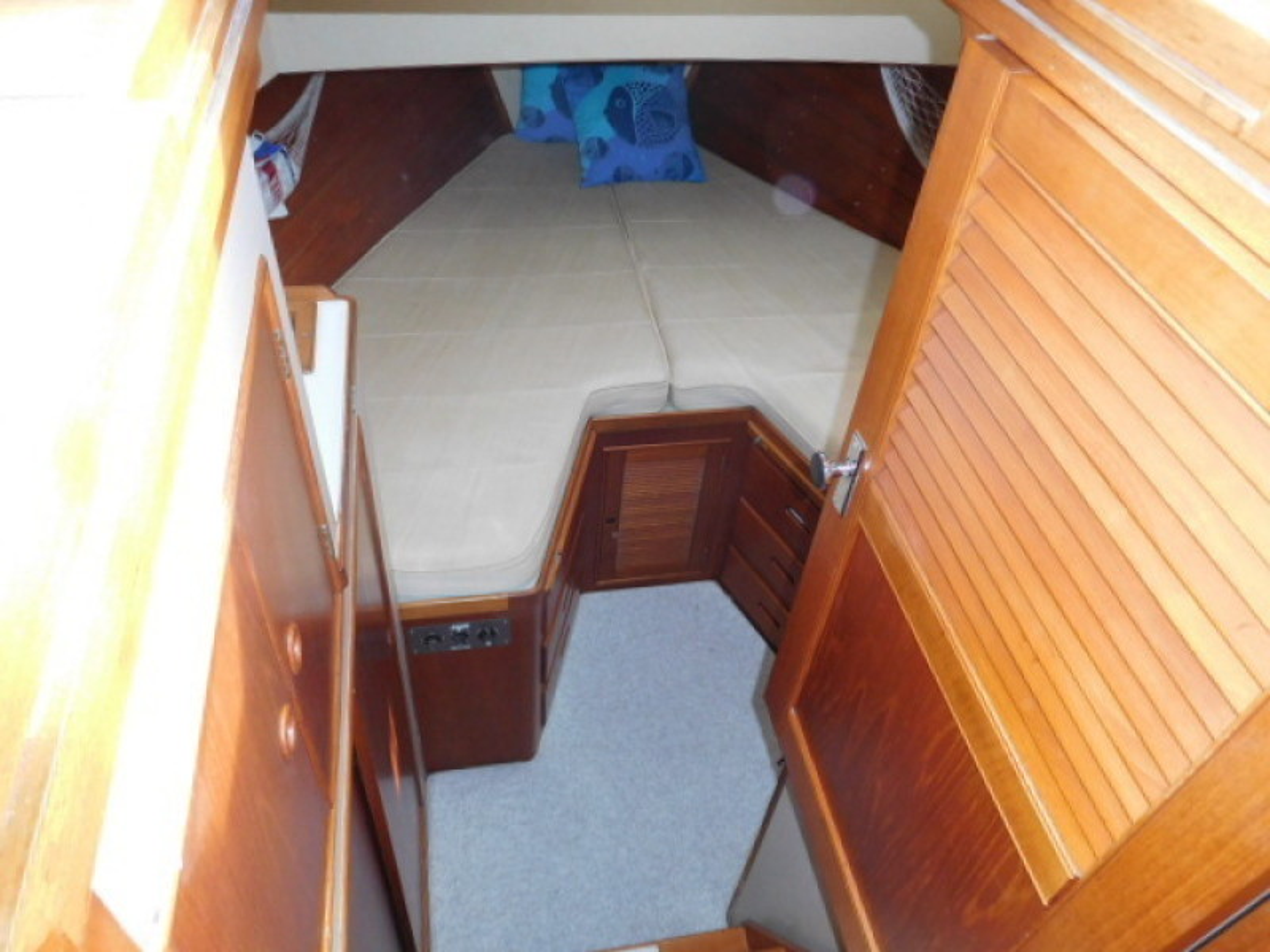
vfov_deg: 54.9
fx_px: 917
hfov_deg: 69.4
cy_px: 476
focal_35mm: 25
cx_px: 635
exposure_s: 1/30
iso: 320
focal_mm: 4.5
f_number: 3.4
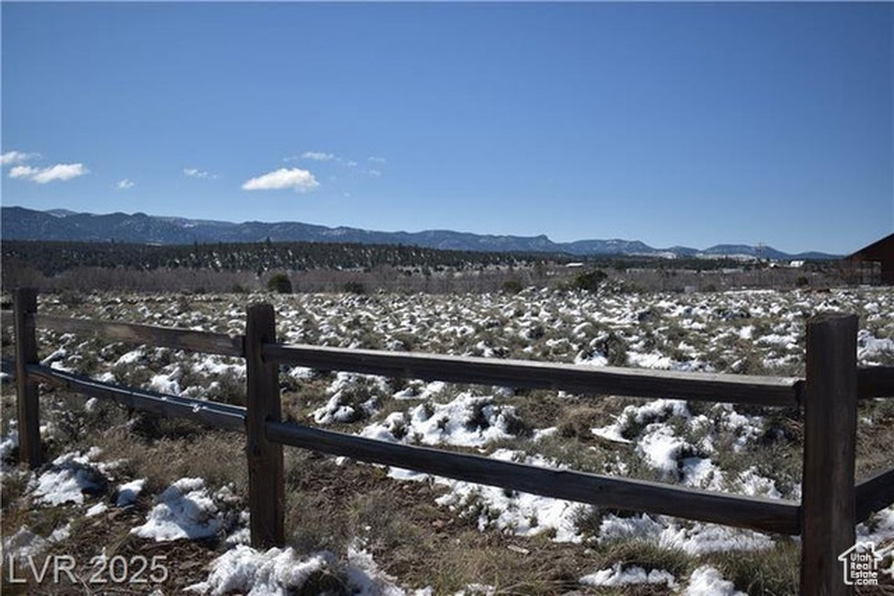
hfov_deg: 53.1
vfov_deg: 36.9
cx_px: 447
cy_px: 298
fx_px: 894
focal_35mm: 36
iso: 100
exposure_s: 1/1600
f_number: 4
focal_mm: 24
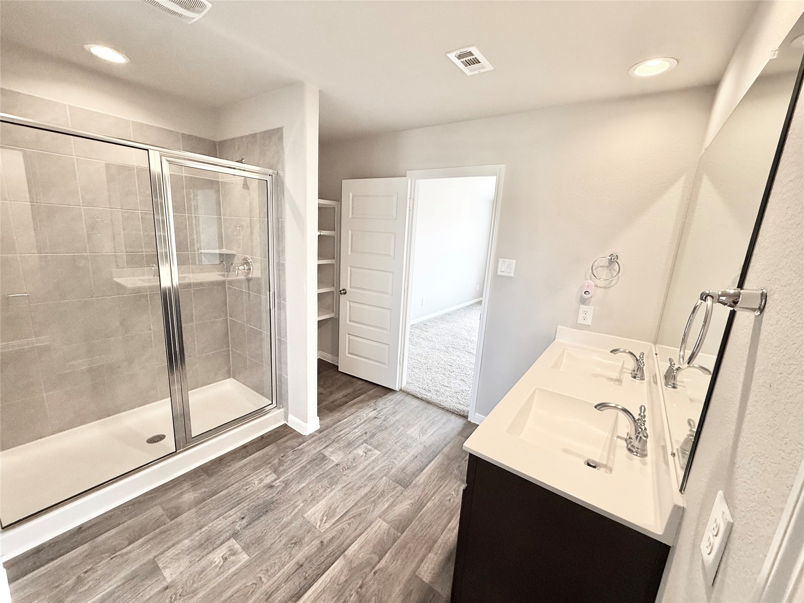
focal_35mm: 14
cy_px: 302
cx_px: 402
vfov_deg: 85.7
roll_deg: -3.7
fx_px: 325
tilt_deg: -11.1
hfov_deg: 102.1
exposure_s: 1/60
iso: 250
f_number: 2.2
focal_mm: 2.22
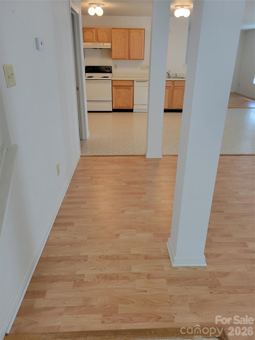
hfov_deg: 53.1
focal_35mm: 26
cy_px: 170
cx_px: 128
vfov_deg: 67.3
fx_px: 255
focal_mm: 5.4
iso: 200
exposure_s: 1/60
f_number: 1.8
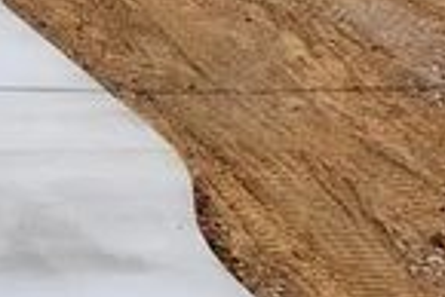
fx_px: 2178
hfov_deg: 8.8
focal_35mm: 176
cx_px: -1040
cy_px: -678
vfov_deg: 6.8
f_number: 2.8
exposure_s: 1/3200
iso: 100
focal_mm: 12.29
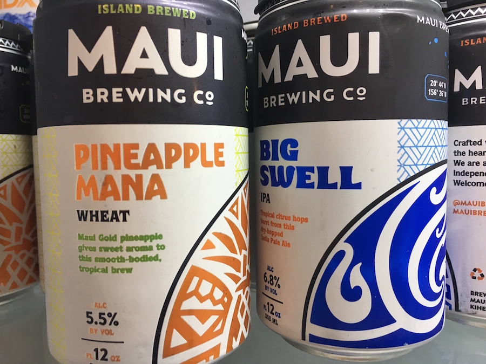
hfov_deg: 61.7
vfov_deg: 48.2
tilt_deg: -5.3
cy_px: 182
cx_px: 243
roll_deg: +0.4
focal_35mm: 29
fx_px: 407
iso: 50
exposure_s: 1/30
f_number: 2.2
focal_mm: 4.15
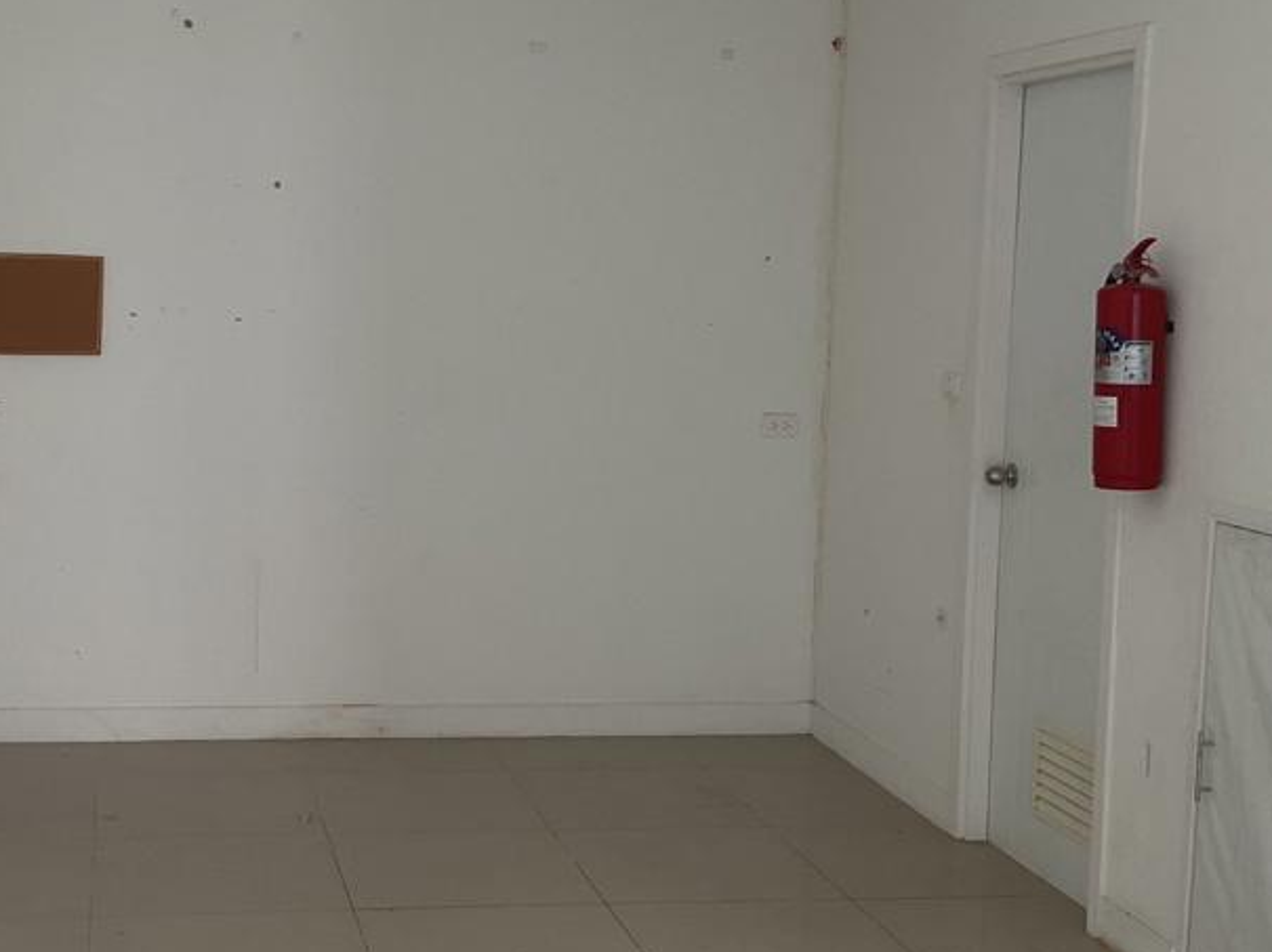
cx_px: 422
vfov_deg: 26.5
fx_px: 2020
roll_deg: -2.0
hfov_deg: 34.6
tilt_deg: -6.4
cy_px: 454
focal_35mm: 55
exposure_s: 1/100
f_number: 1.8
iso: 32
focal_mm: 3
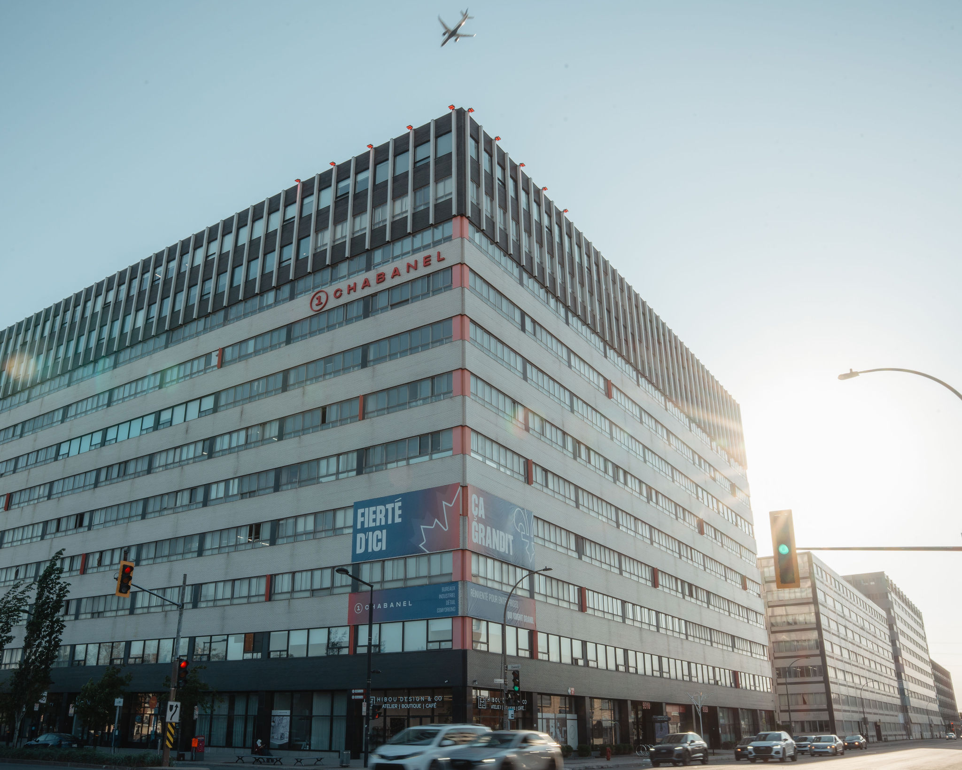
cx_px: 435
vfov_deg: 50.3
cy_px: 405
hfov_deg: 60.7
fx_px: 819
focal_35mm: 29
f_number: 22
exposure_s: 1/25
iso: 100
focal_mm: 24
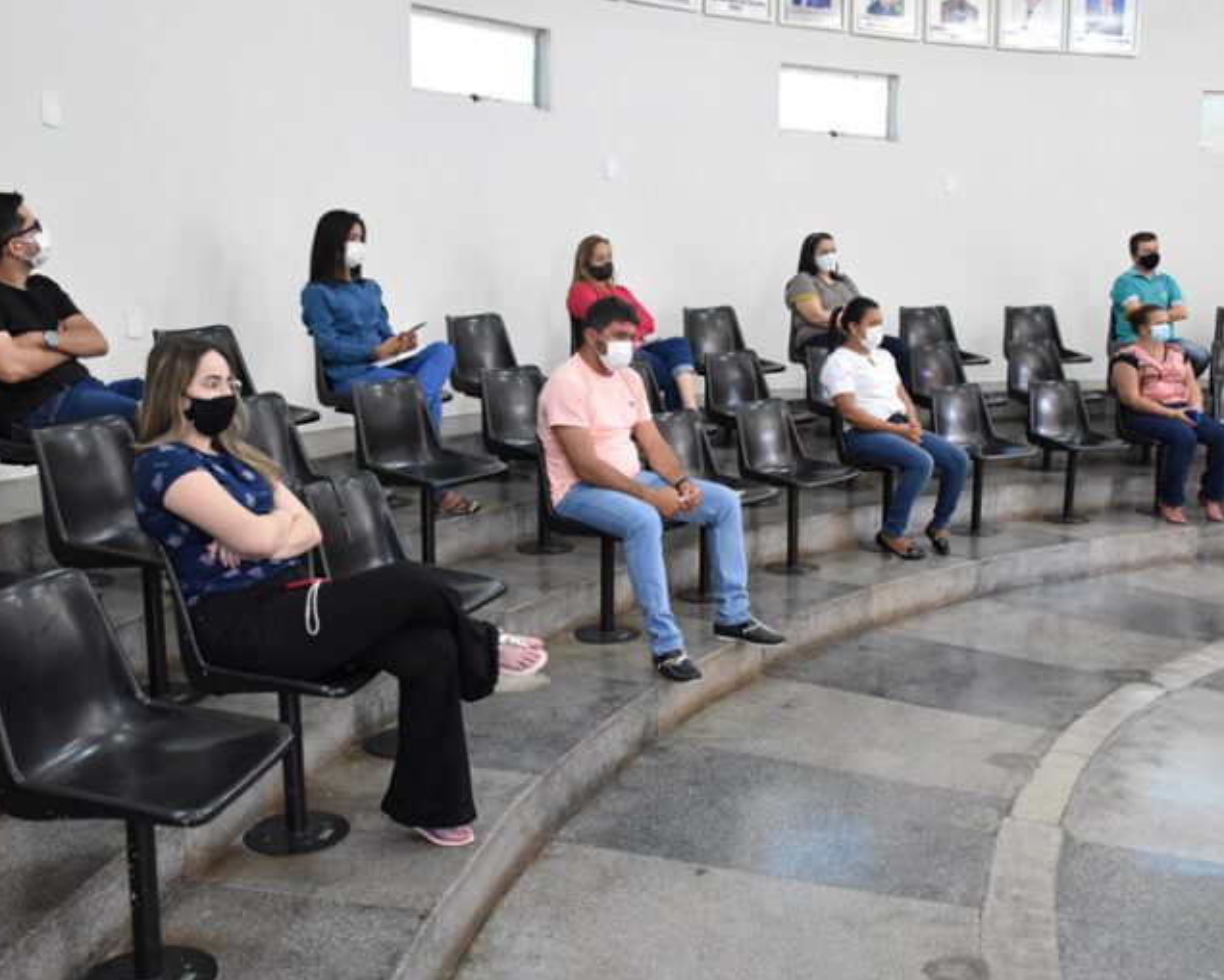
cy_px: 491
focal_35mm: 34
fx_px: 1232
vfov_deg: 43.4
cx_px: 658
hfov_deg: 52.8
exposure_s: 1/125
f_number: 5
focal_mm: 20
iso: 4000
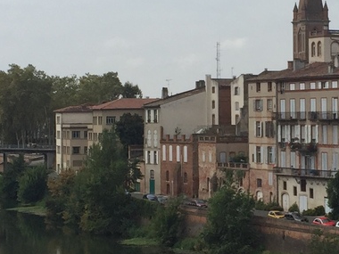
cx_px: 299
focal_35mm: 122
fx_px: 1195
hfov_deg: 16.0
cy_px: 127
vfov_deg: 12.1
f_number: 2.2
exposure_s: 1/2326
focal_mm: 4.15
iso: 32
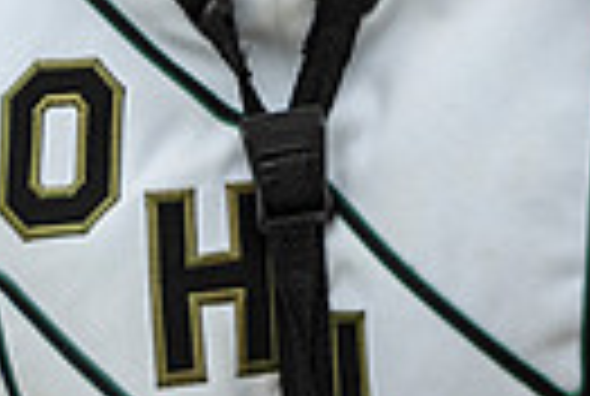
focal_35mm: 106
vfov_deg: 11.9
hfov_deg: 19.2
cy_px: -322
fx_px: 1741
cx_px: 338
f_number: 4
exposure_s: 1/200
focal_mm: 24
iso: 250
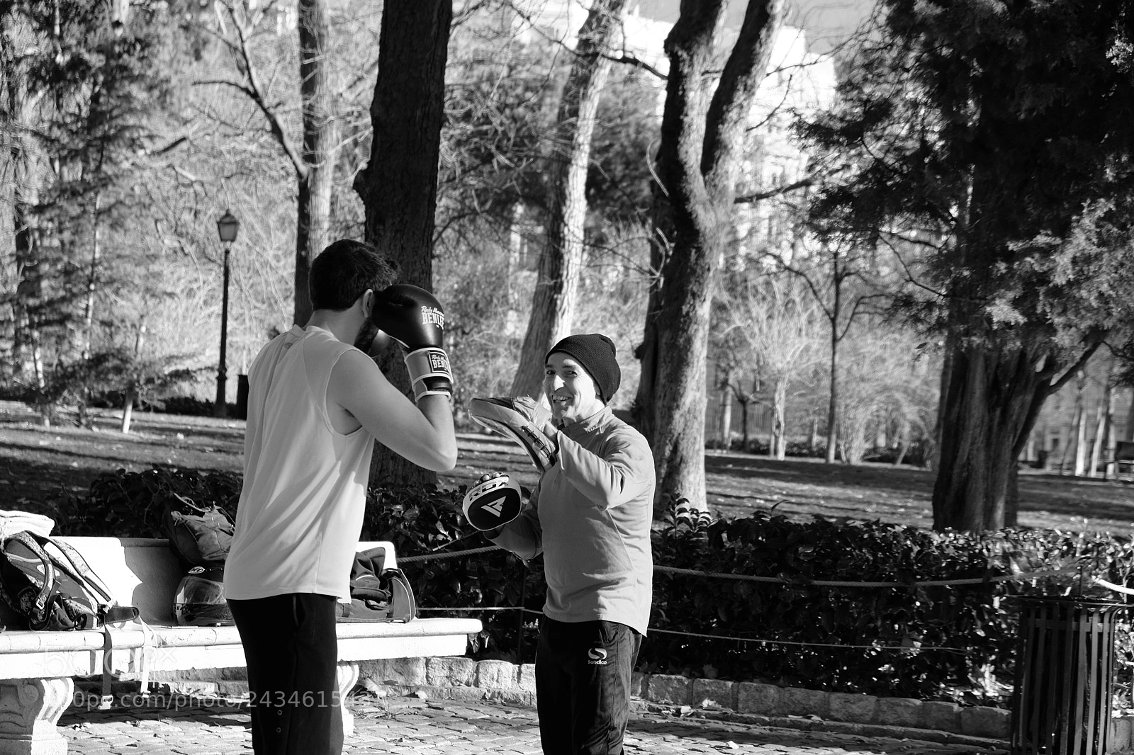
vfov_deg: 16.4
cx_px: 567
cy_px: 378
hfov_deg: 24.5
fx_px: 2614
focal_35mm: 83
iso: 400
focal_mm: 55
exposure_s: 1/500
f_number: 4
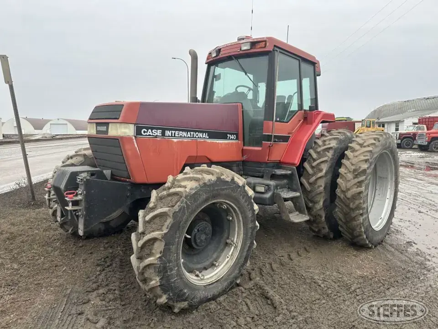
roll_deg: -1.5
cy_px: 164
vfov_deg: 56.8
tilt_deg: -8.6
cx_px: 219
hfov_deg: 71.6
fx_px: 304
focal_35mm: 24
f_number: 1.78
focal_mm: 6.86
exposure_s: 1/294
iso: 80
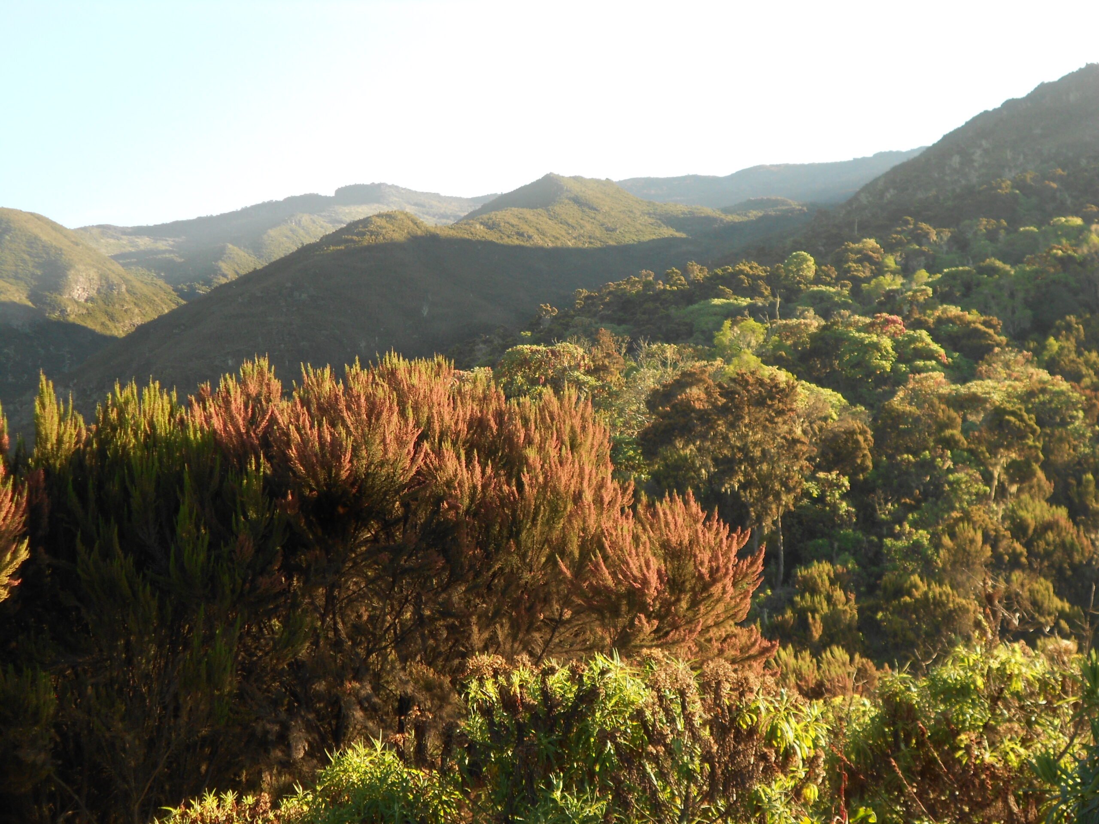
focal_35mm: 56
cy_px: 412
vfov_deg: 26.1
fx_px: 1778
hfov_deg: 34.3
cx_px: 550
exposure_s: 1/80
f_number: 4.9
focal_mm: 10
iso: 80
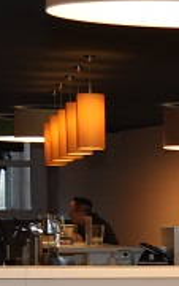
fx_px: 1812
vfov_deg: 9.0
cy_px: 303
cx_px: 466
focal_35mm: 232
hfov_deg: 5.4
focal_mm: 32
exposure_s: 1/80
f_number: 4.2
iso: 400
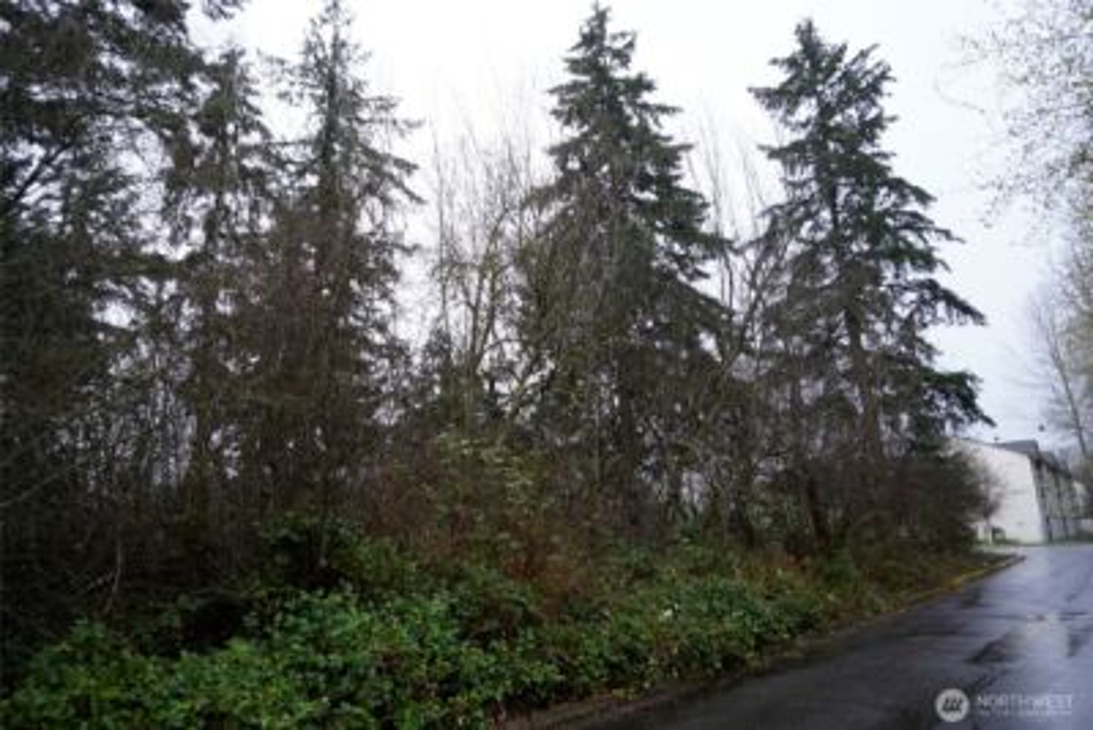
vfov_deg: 53.2
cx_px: 546
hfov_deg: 73.7
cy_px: 365
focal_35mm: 24
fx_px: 729
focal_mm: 24
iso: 640
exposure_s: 1/60
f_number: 4
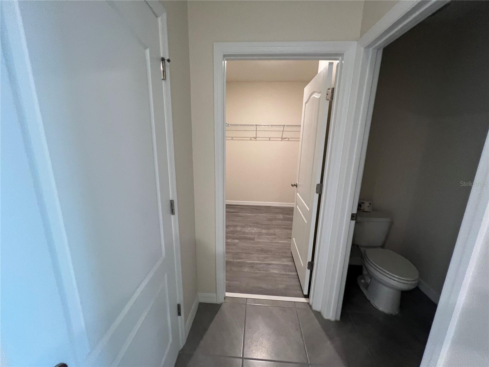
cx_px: 244
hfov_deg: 106.2
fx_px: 184
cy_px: 184
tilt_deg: -13.3
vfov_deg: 89.9
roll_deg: -2.8
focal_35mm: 13
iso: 250
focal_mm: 1.57
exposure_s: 1/60
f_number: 1.8
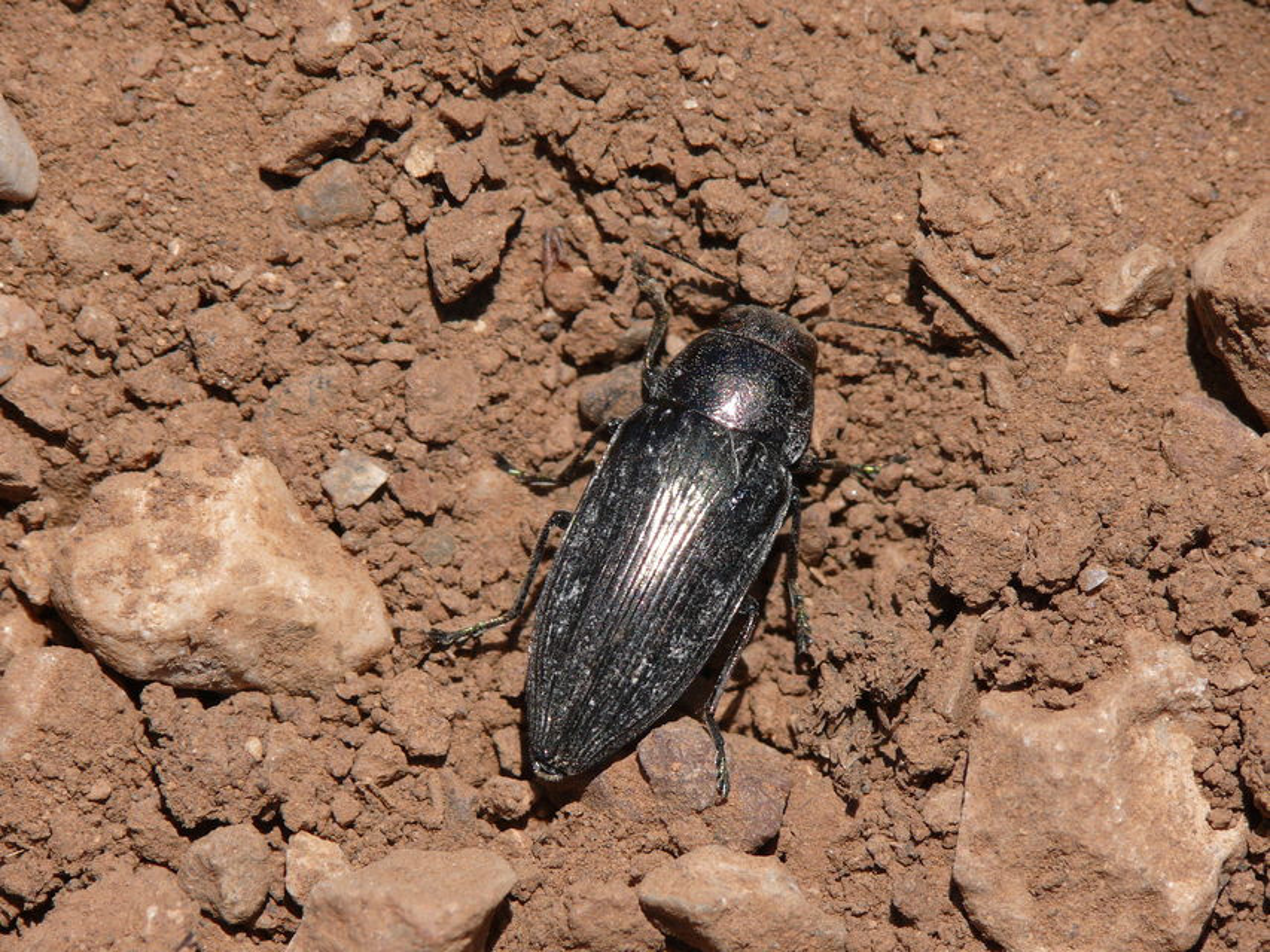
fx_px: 10678
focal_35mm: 291
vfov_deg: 5.1
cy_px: 476
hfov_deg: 6.8
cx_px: 635
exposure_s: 1/500
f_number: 6.3
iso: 100
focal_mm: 61.6
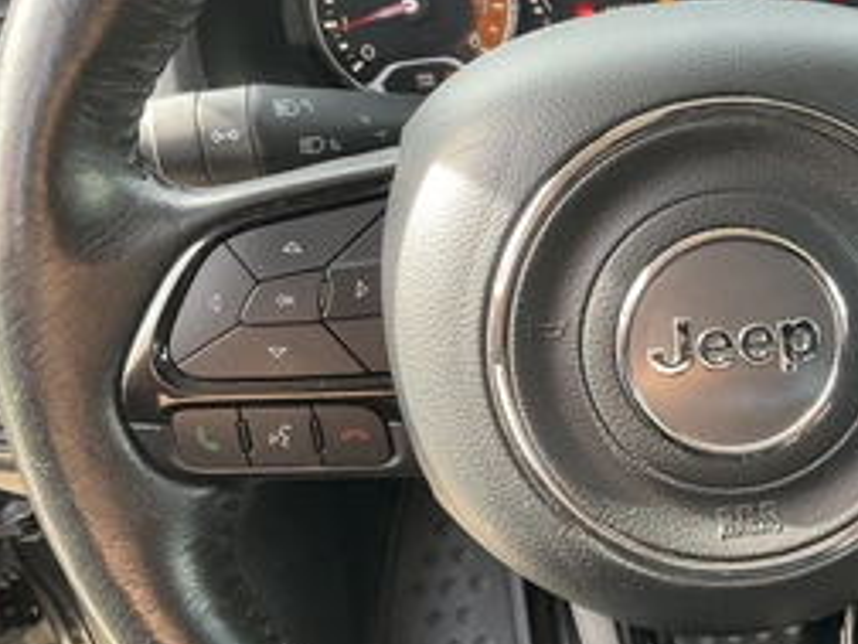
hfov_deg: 39.8
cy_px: 283
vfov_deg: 31.5
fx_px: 1140
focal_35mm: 46
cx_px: 674
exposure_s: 1/108
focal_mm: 3
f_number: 1.8
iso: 64
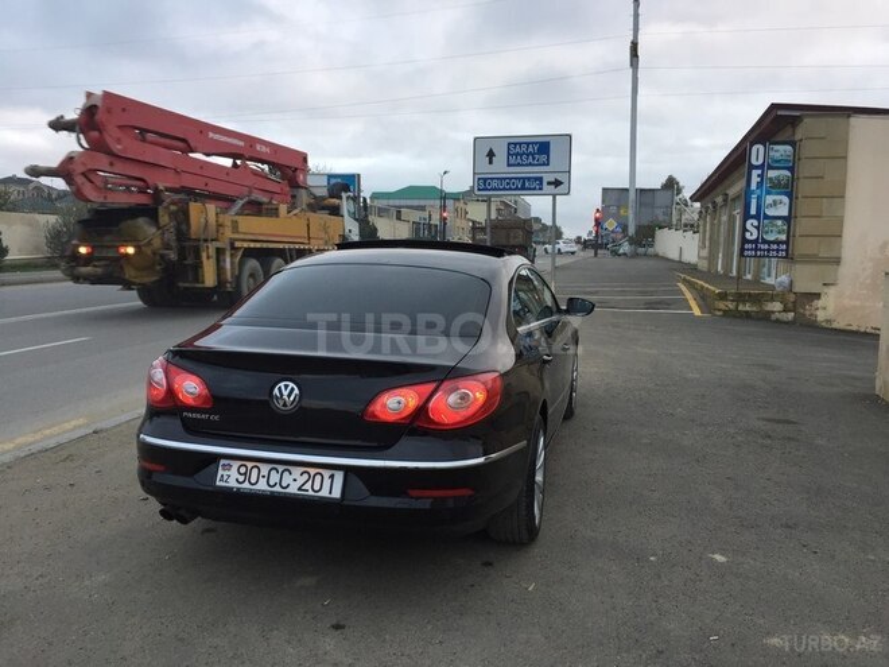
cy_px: 334
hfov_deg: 61.7
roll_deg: -1.4
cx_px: 444
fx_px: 745
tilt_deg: -5.5
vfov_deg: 48.2
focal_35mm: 29
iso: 50
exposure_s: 1/100
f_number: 2.2
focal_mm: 4.15
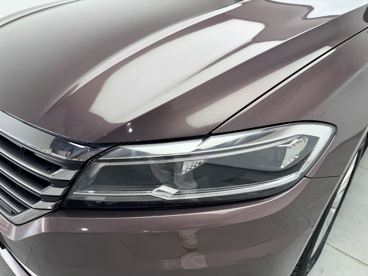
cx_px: 184
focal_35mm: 24
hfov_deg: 71.6
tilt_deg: -28.7
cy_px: 138
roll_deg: -1.3
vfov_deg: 56.8
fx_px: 255
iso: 80
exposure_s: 1/100
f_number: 1.78
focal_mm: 6.76
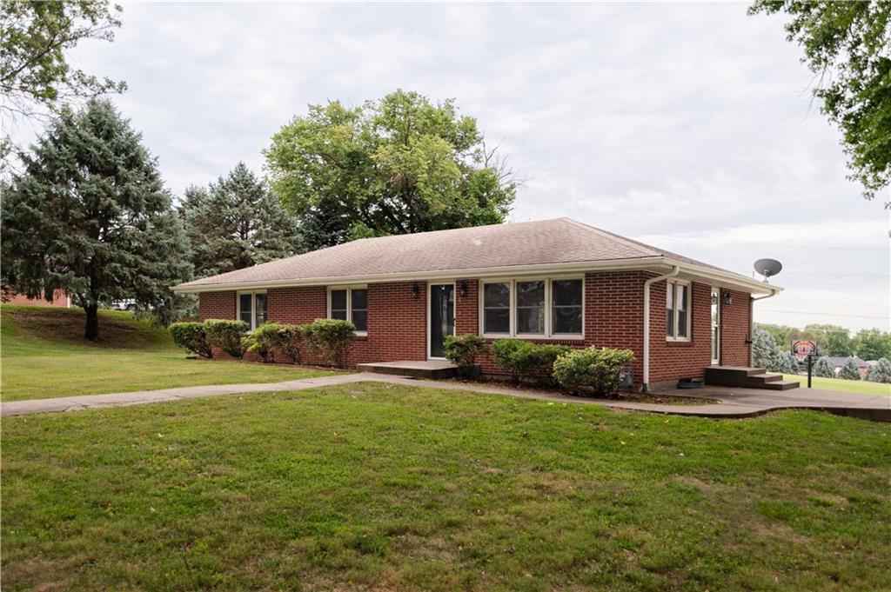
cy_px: 296
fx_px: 692
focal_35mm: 28
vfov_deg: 46.3
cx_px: 446
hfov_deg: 65.5
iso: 160
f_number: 4
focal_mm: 28
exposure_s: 1/400
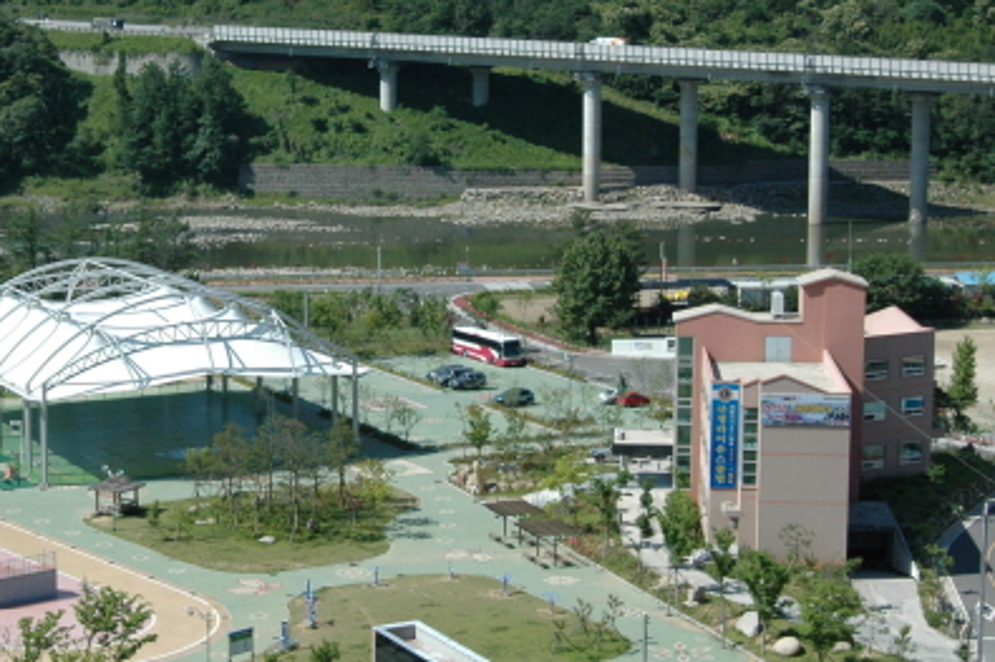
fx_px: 2348
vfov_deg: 16.0
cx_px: 267
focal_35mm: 85
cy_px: 250
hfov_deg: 23.7
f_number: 10
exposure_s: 1/400
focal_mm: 32
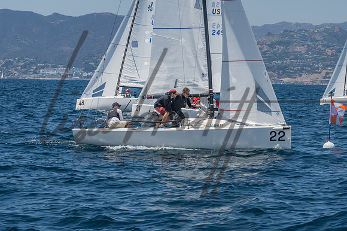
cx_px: 174
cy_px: 116
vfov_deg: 7.6
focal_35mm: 180
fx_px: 1734
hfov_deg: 11.4
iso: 640
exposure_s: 1/1250
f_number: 14
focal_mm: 120
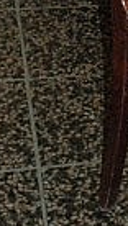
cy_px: -231
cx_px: 284
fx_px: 1030
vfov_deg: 11.3
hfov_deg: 6.8
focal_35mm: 171
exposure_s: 1/60
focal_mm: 25
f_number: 5
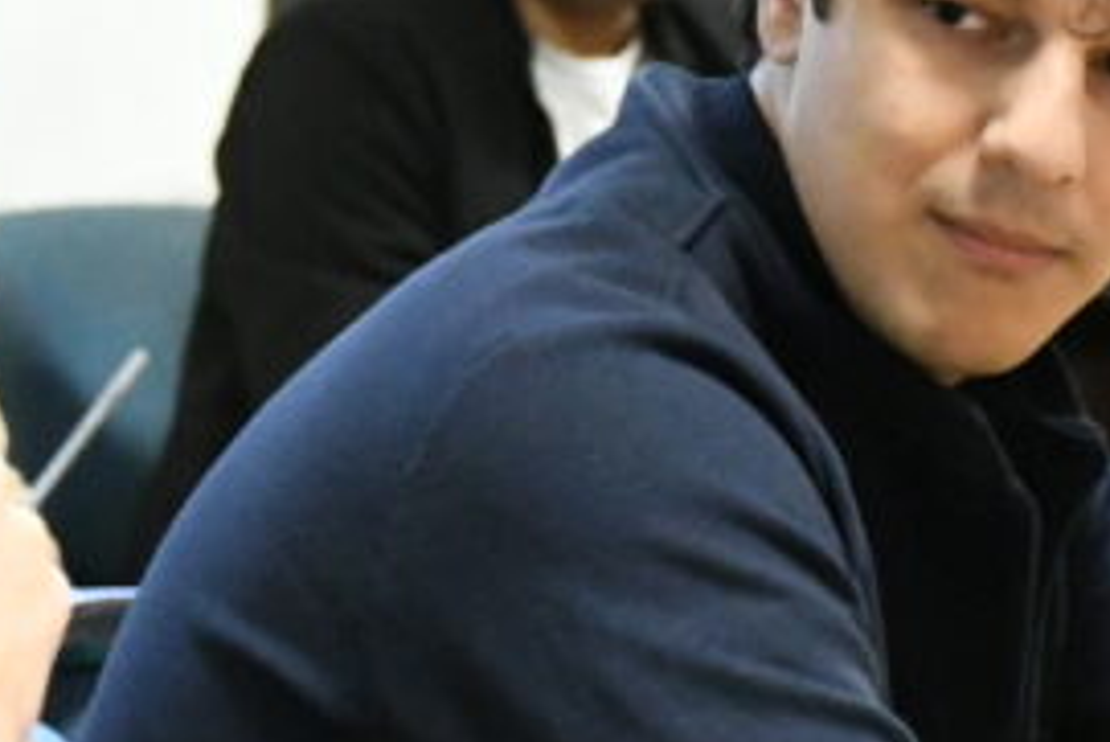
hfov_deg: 8.1
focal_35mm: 253
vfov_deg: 5.4
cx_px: 463
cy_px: 543
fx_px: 7805
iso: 12800
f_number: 4.5
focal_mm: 45
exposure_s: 1/125
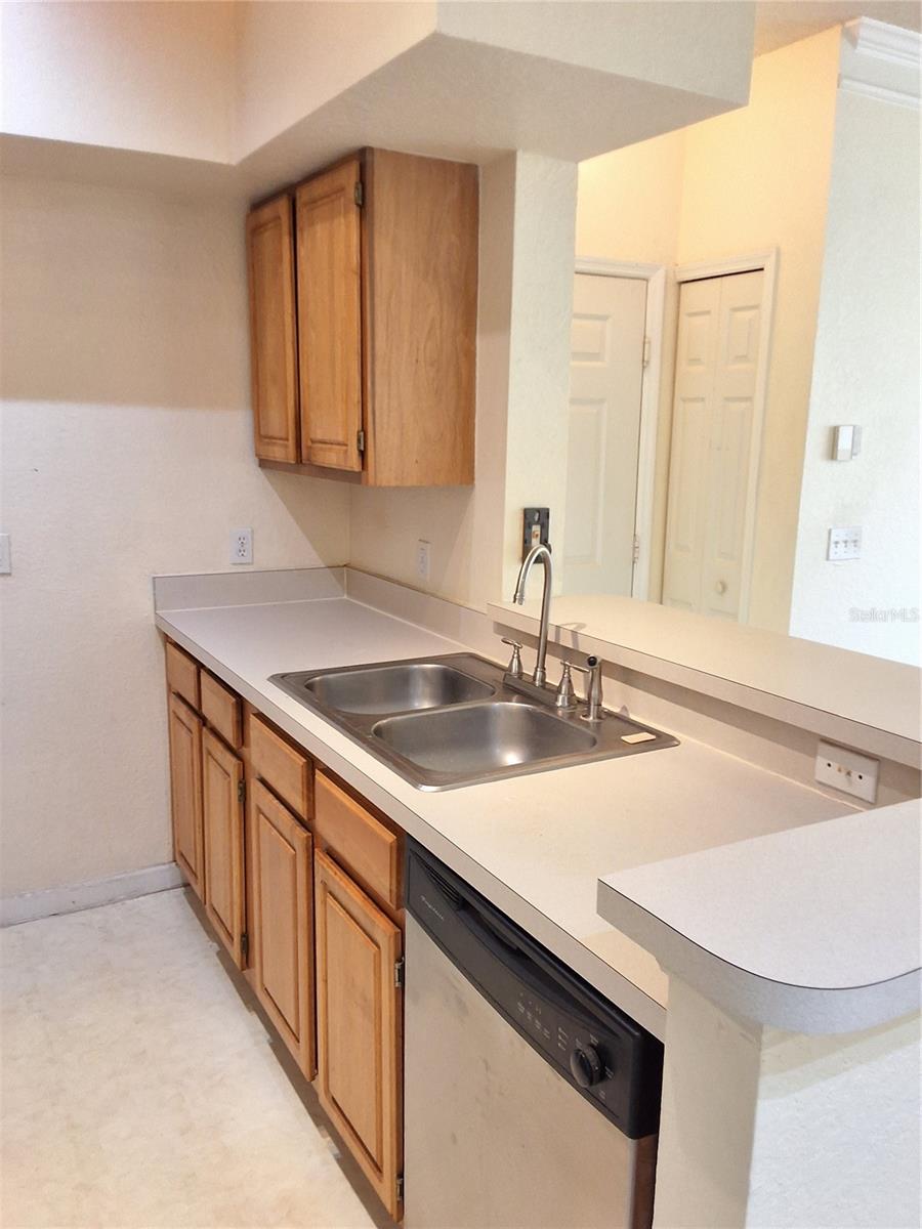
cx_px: 461
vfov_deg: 63.4
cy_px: 614
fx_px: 994
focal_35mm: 28
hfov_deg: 49.7
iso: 200
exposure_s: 1/50
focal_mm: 2.91
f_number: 1.9
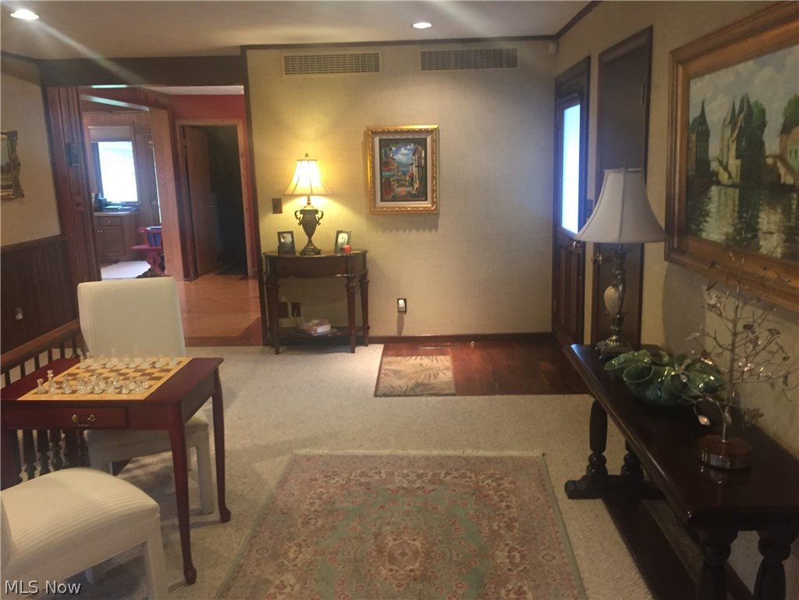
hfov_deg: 61.7
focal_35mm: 29
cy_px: 300
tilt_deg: -8.9
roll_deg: +0.1
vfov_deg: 48.2
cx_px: 400
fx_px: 669
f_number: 2.2
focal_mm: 4.15
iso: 160
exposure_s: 1/30
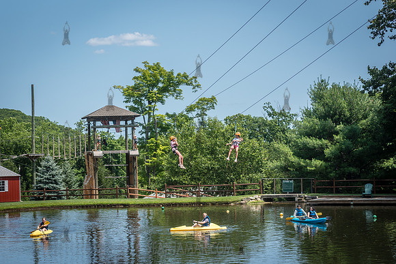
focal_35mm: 80
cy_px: 132
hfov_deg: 25.4
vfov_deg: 17.1
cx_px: 198
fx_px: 880
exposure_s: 1/3200
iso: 200
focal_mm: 80
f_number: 4
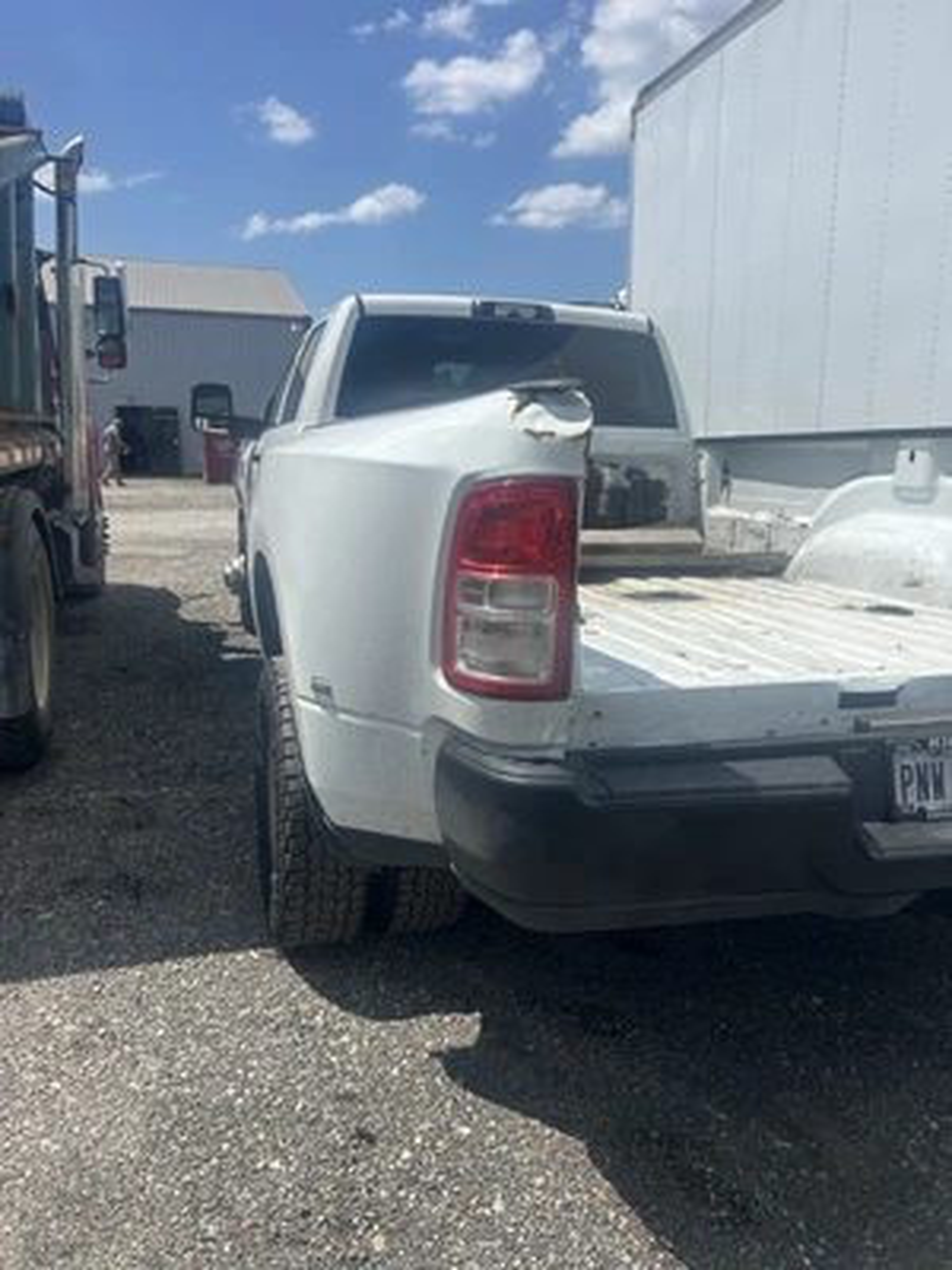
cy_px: 635
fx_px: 953
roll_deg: -1.1
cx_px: 476
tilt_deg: -8.6
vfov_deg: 67.3
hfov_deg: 53.1
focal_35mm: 26
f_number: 1.5
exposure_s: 1/6211
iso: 50
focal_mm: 5.7
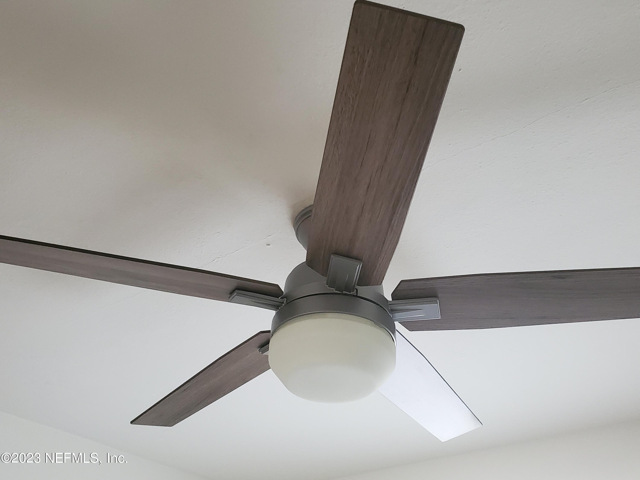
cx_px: 320
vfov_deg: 53.1
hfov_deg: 67.3
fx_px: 481
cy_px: 240
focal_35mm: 26
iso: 800
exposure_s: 1/50
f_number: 2.4
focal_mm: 4.3
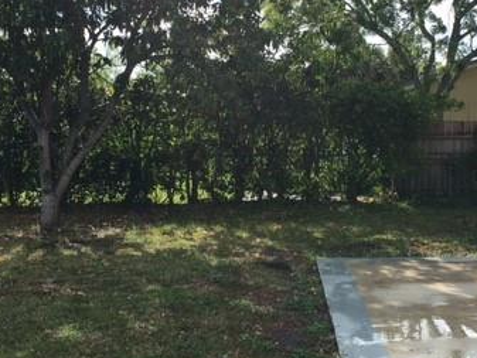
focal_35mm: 55
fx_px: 758
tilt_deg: +1.7
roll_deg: -0.7
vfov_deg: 26.5
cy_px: 147
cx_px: 285
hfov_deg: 34.8
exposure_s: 1/999
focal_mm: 4.15
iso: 25
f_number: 2.2
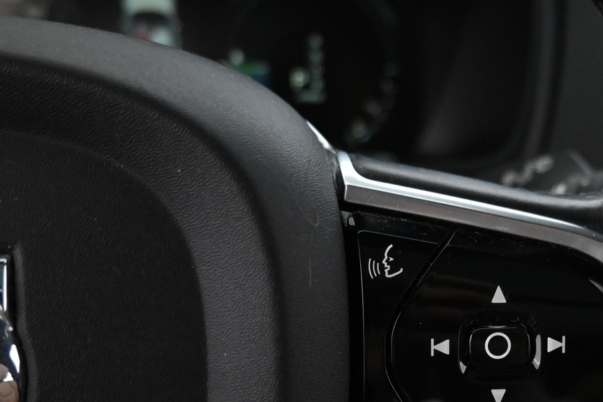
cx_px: 429
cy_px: 361
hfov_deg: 42.7
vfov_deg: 28.7
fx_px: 754
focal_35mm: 45
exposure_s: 1/25
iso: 2500
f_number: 3.5
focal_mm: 16
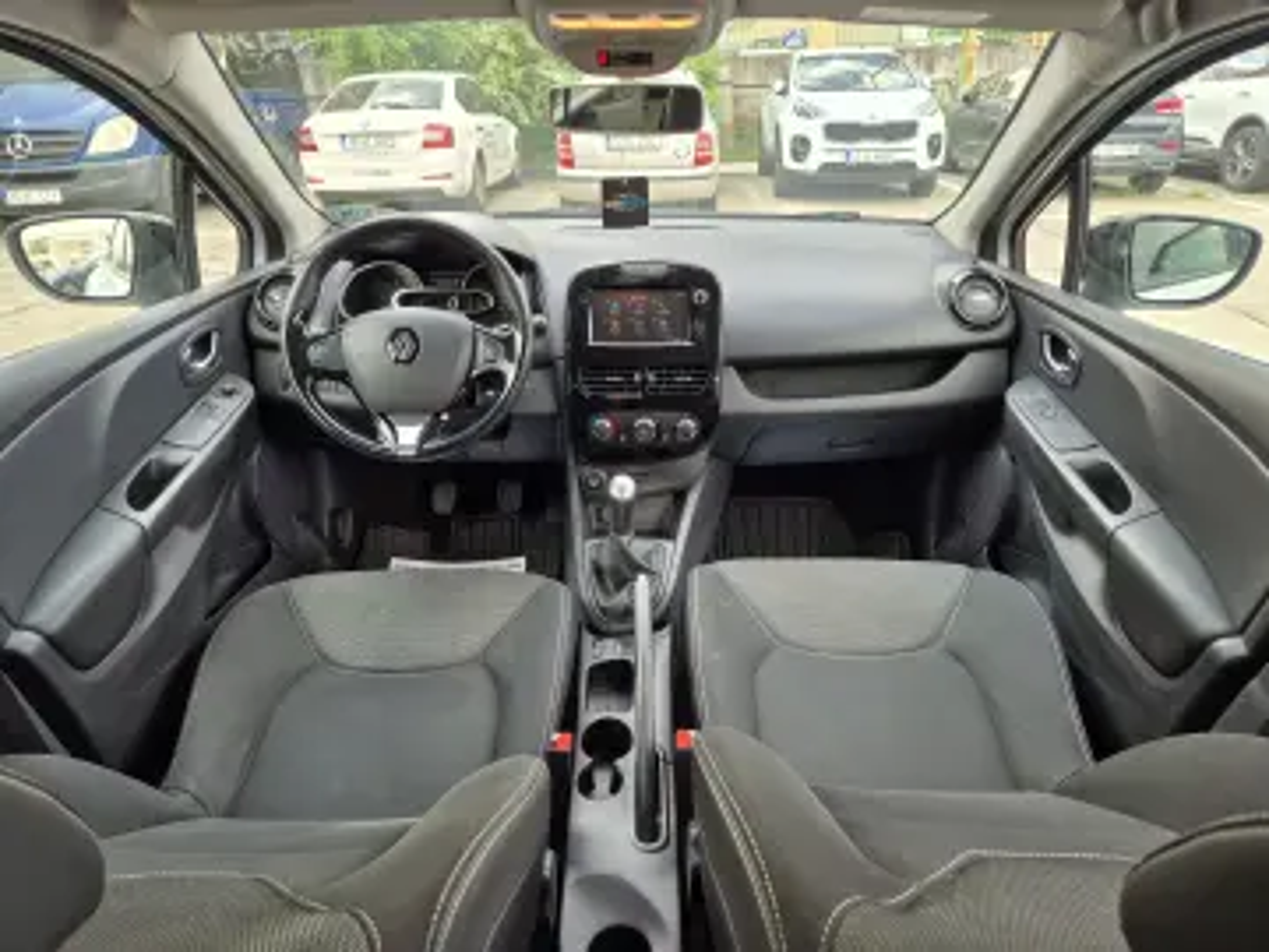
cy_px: 476
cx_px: 634
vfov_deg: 58.9
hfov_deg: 73.9
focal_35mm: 23
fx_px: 843
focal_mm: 5.4
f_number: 1.8
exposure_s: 1/180
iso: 50
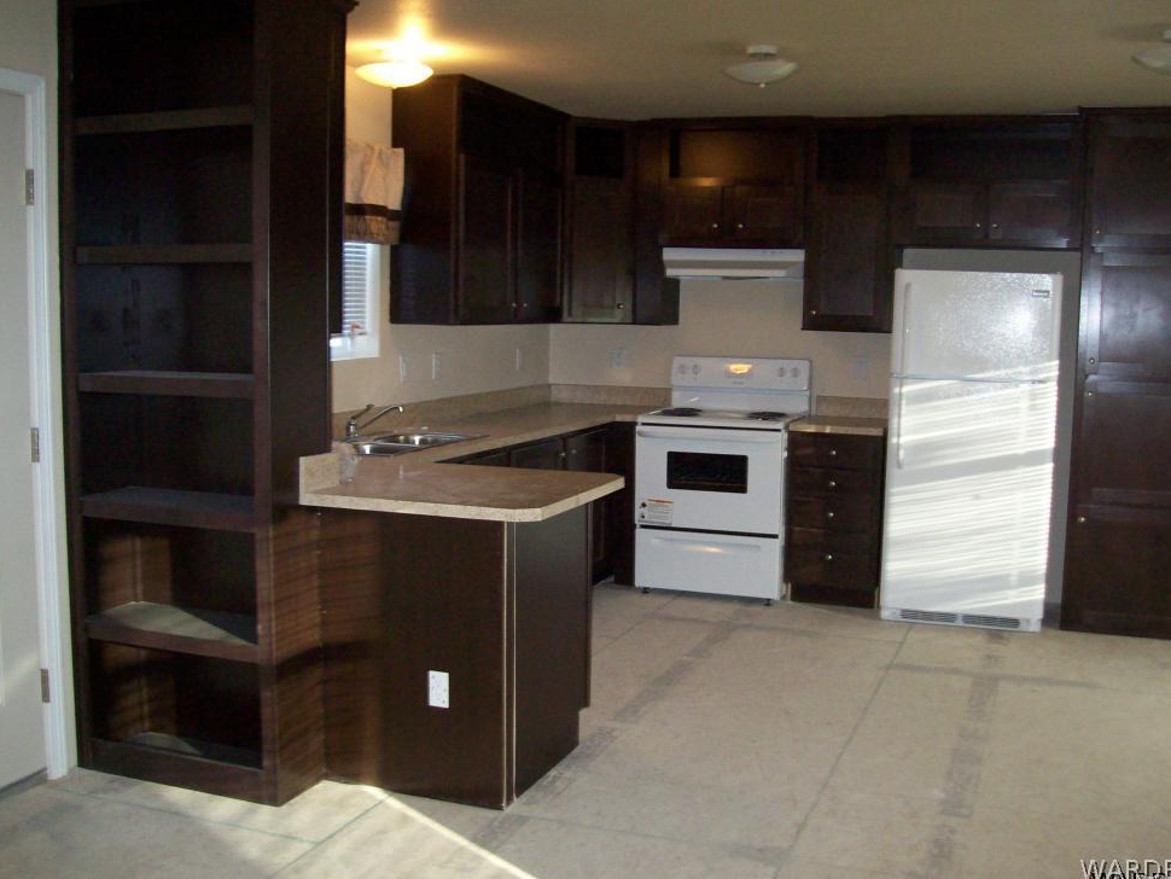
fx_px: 1286
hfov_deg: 49.0
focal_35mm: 38
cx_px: 587
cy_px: 426
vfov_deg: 37.7
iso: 200
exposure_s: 1/64
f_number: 2.7
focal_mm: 6
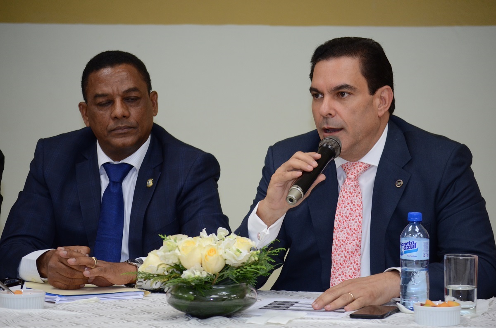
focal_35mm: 180
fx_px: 2474
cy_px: 164
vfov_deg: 7.6
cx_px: 248
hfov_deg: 11.4
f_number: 4.8
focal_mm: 120
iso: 800
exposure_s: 1/100
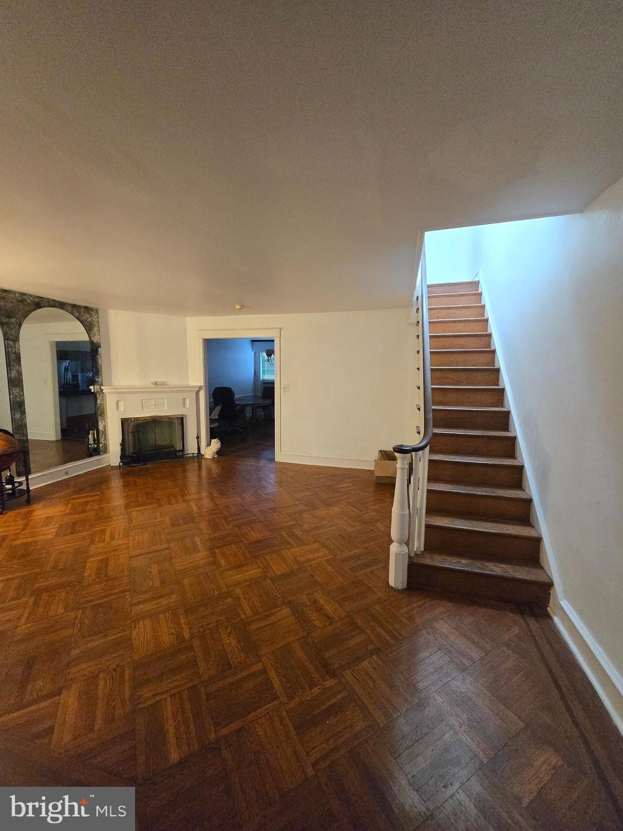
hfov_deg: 89.9
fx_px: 312
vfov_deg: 106.2
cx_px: 312
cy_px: 416
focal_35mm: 13
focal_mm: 1.7
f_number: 2.2
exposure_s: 1/60
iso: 640
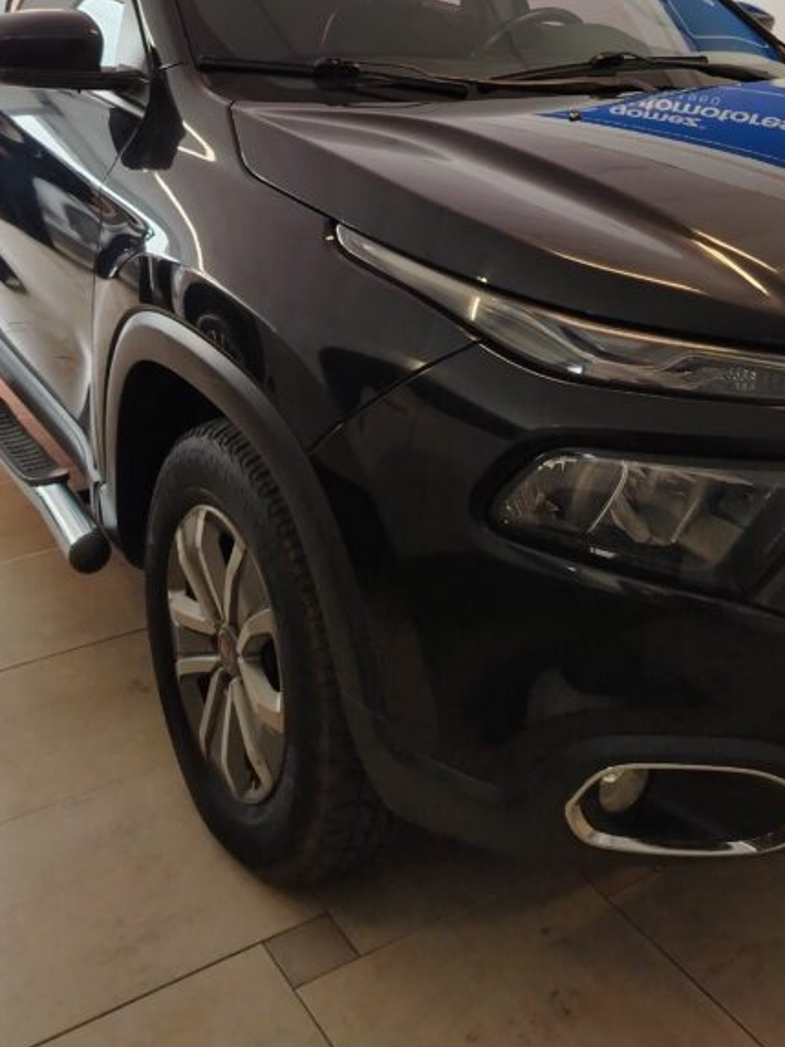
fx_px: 1300
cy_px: 159
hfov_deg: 33.4
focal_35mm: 43
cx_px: 507
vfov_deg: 41.3
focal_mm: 5.25
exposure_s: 1/50
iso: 441
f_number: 1.75
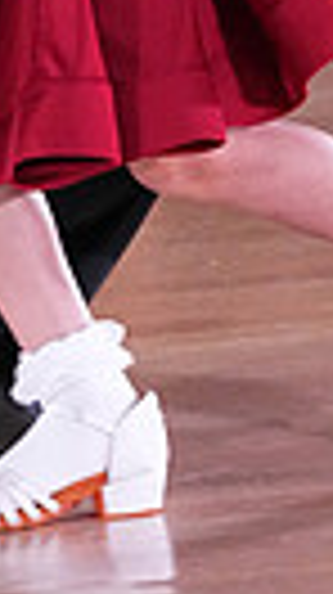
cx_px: 173
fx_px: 7051
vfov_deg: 4.8
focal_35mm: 448
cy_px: -382
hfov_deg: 2.7
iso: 8000
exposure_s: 1/400
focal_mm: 97
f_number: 5.6
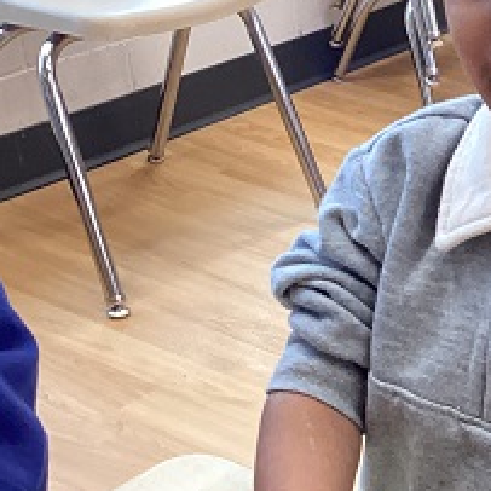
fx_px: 1444
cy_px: 285
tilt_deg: -27.8
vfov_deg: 19.3
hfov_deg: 18.4
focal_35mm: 90
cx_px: 566
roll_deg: +2.2
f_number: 2.4
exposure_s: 1/50
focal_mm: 3.3
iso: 100
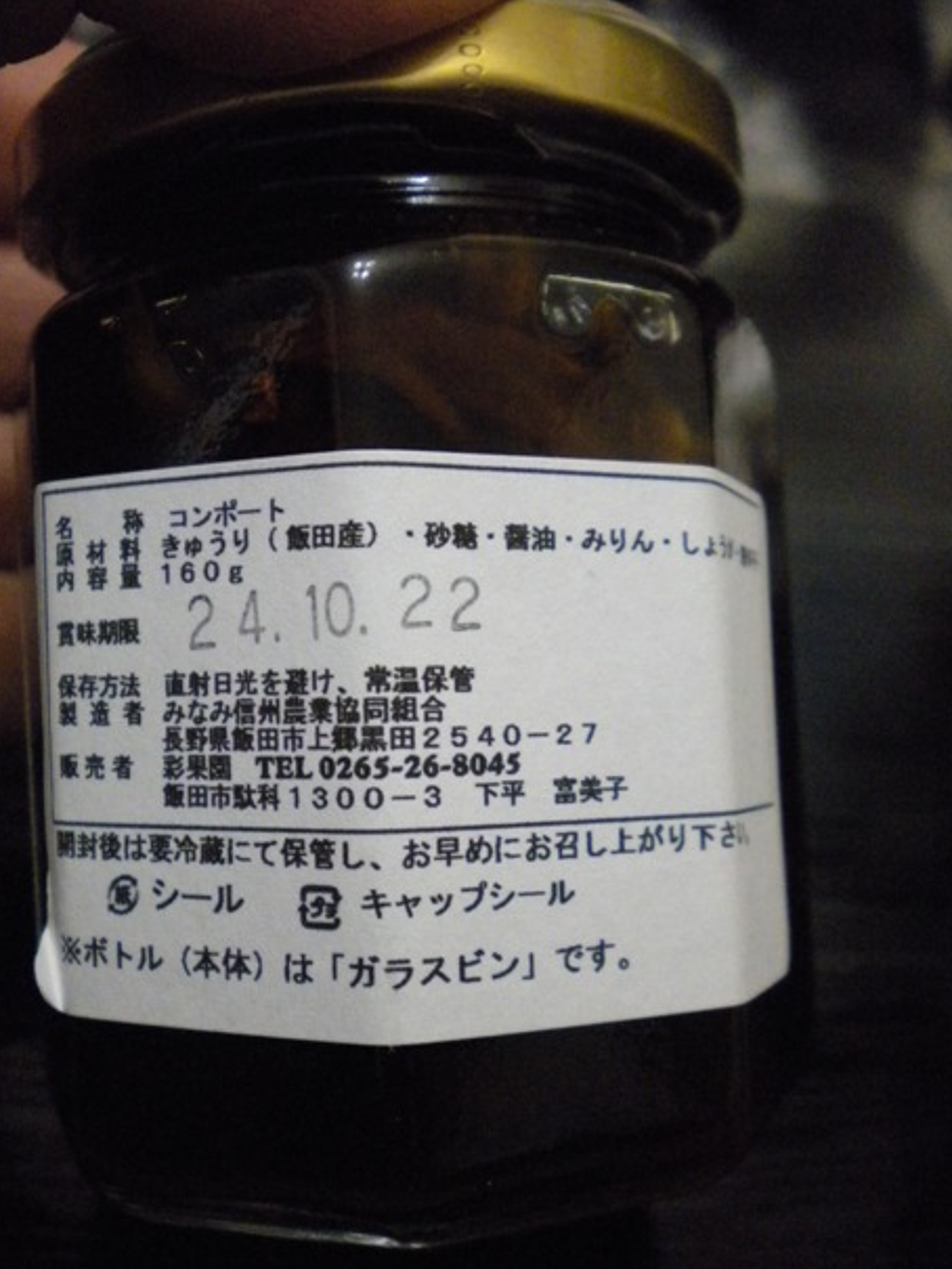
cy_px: 667
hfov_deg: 38.7
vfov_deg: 50.1
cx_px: 491
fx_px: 1356
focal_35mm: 37
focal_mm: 6.3
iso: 800
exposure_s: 1/21.6
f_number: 3.1
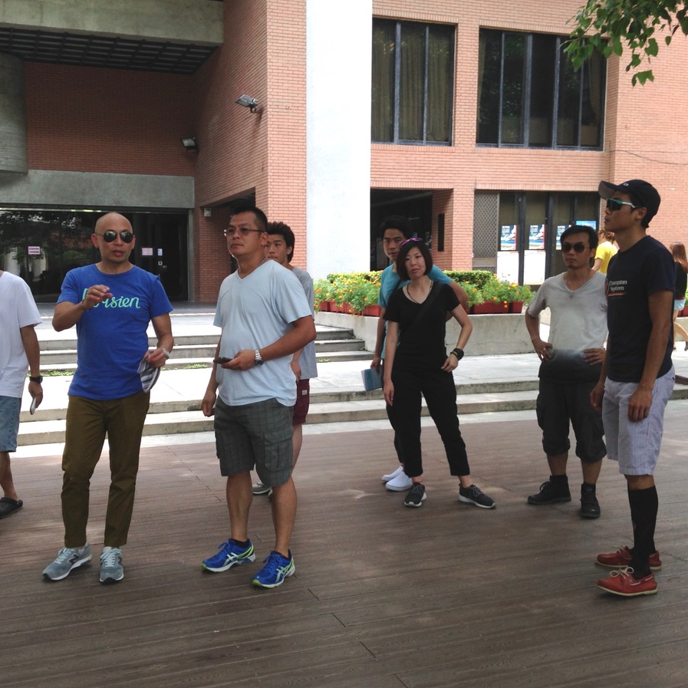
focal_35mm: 39
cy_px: 344
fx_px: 877
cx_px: 311
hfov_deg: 42.8
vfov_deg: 42.8
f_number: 2.4
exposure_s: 1/179
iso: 50
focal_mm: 4.12
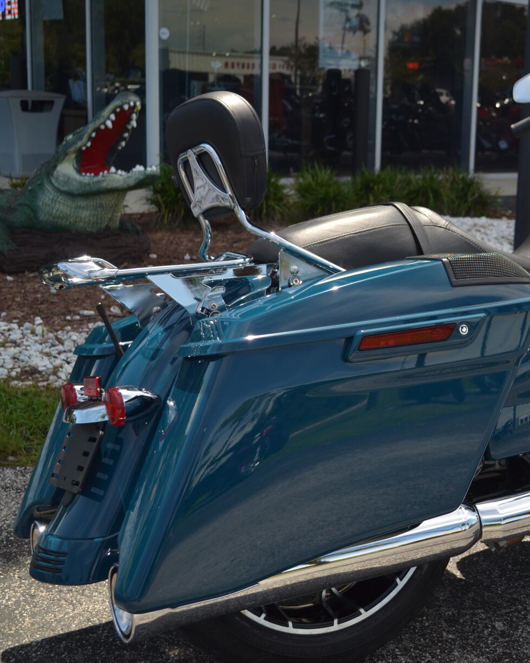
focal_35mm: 51
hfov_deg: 28.7
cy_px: 319
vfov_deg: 36.6
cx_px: 465
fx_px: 999
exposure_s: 1/640
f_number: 4
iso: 100
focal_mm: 22
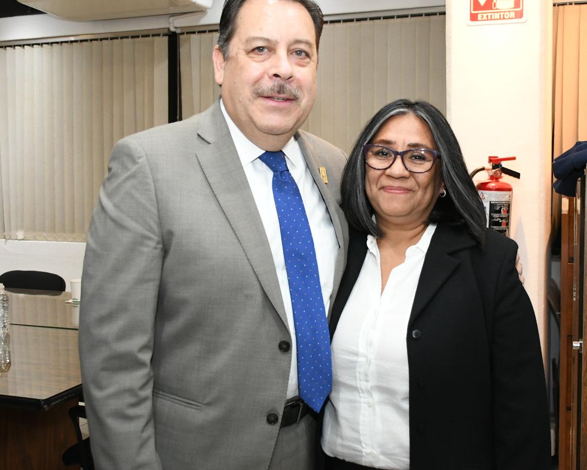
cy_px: 201
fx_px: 782
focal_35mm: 45
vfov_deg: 33.4
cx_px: 303
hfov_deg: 41.2
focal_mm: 22
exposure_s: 1/100
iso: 2000
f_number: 3.5
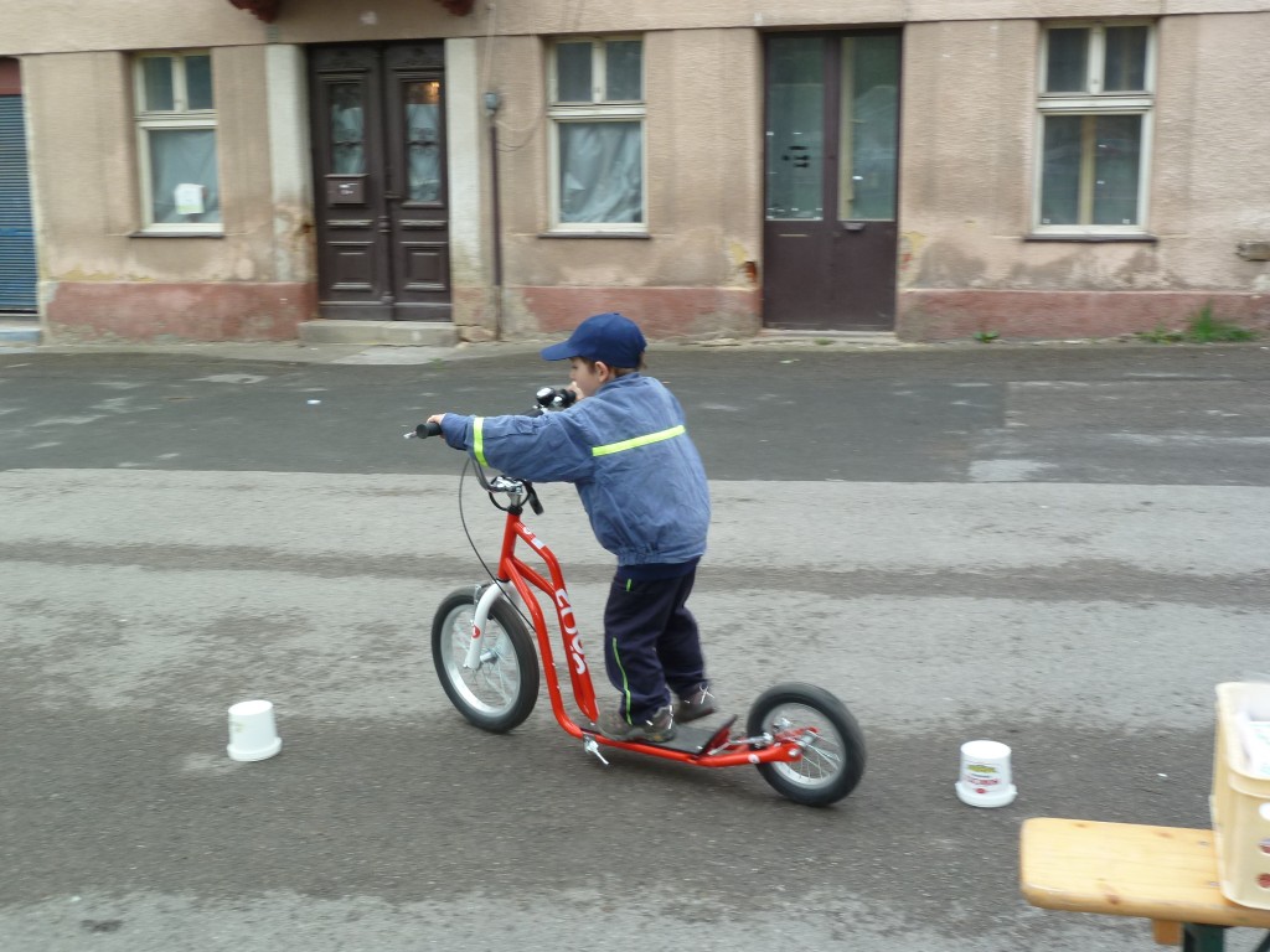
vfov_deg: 36.0
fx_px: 1468
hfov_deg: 46.8
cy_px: 476
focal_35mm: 40
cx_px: 635
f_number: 3.6
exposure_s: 1/50
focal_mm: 6.5
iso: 100
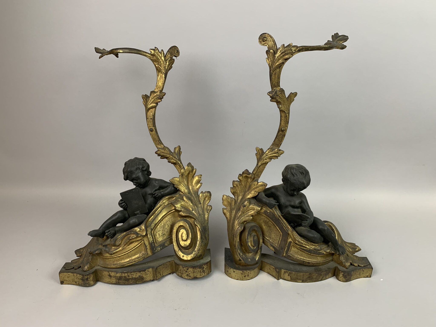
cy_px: 164
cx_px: 218
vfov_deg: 53.1
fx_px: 327
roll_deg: +0.7
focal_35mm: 26
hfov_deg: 67.3
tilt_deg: -22.7
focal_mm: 4.25
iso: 100
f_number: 1.8
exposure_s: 1/50
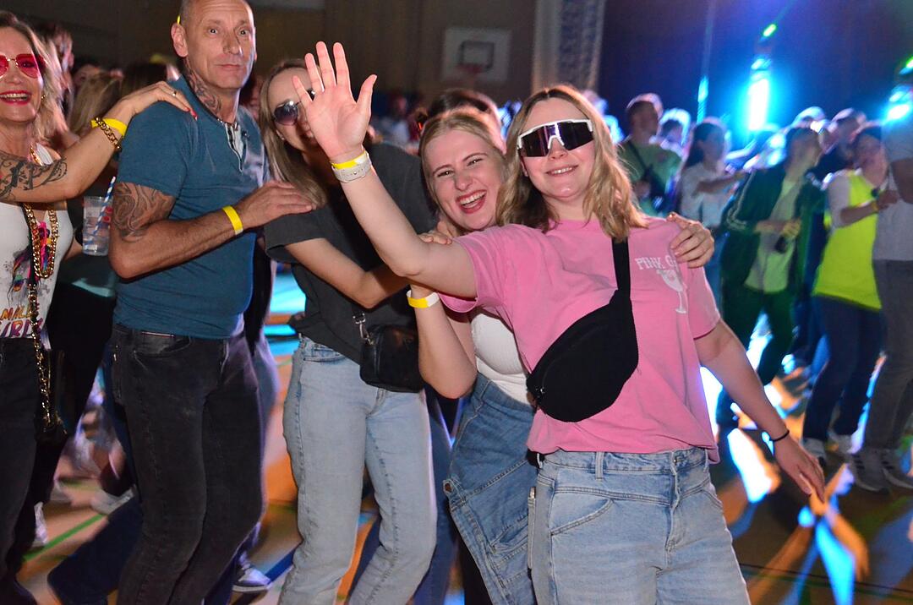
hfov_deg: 41.2
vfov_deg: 28.0
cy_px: 302
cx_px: 456
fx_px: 1215
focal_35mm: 48
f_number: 5.6
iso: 3200
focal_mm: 32
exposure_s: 1/30
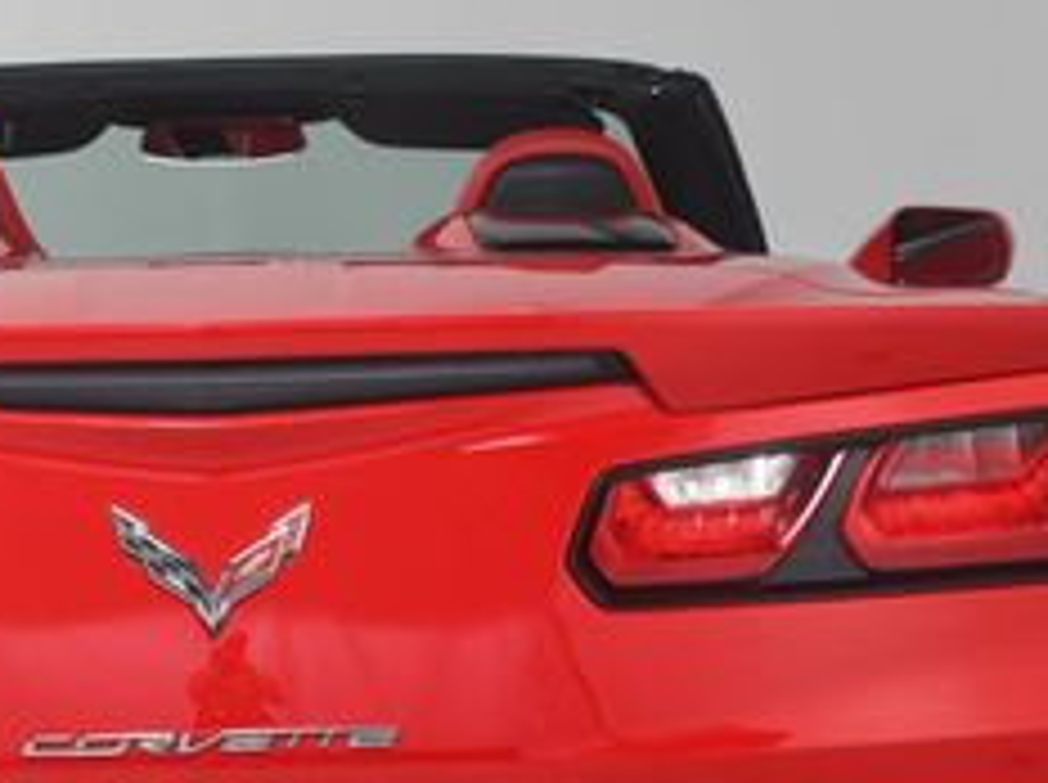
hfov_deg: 16.5
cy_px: 698
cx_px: 220
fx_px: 3597
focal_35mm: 119
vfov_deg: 12.3
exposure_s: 1/160
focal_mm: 30
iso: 100
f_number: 9
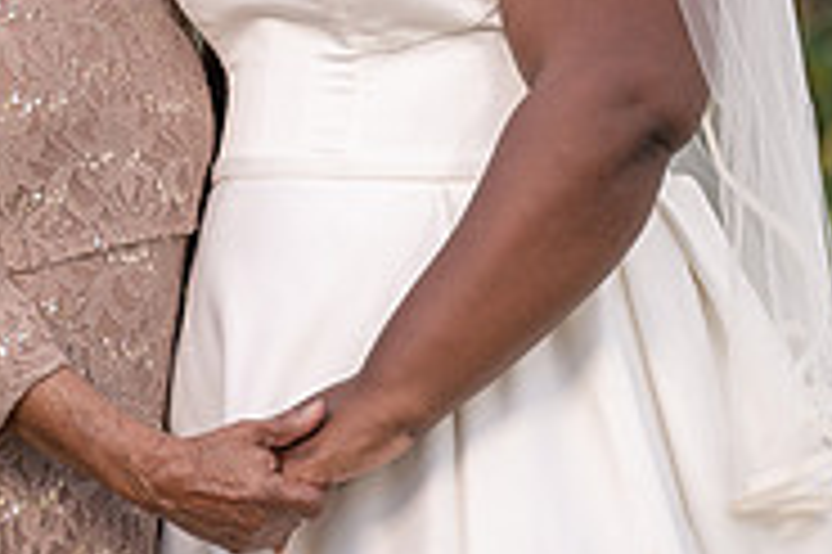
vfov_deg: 2.1
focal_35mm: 645
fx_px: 14893
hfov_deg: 3.2
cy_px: -103
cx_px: 272
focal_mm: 198
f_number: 4
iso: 100
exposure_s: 1/200
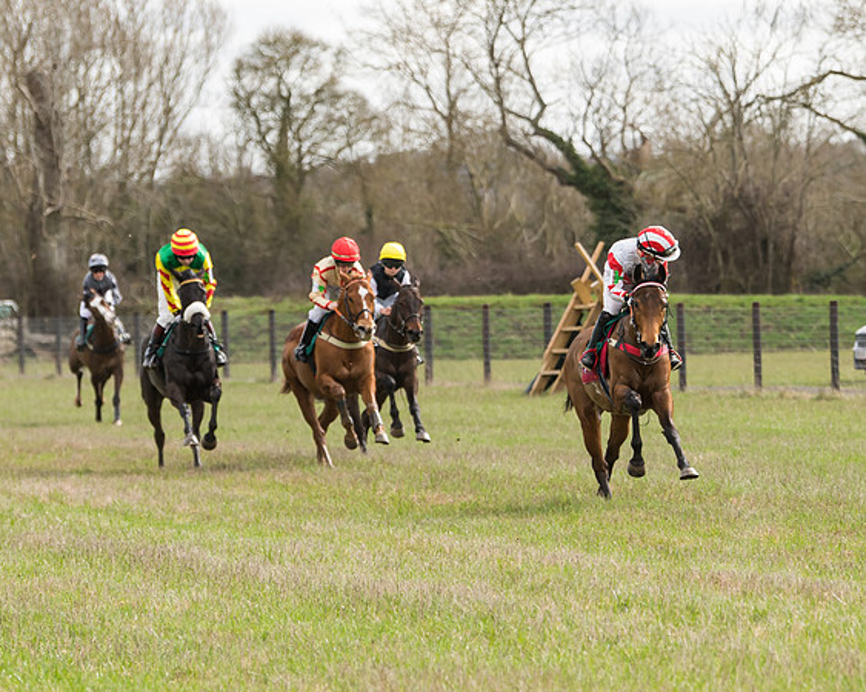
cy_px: 415
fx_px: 7708
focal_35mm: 301
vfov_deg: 5.1
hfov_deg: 6.4
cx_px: 631
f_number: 4
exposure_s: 1/800
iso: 250
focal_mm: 140
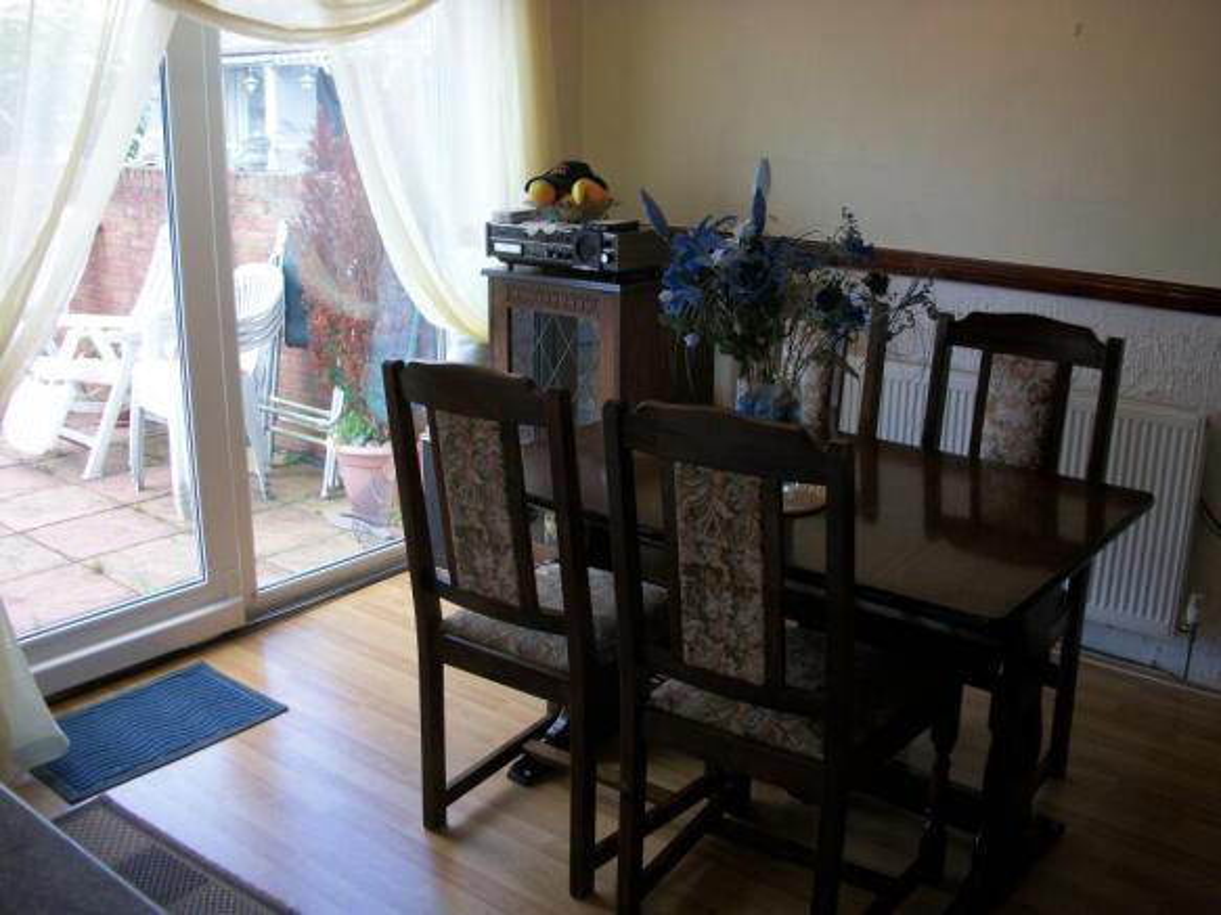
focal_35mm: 35
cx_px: 610
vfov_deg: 40.7
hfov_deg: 52.6
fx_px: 1234
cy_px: 458
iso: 80
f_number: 3.1
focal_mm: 6.3
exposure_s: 1/50
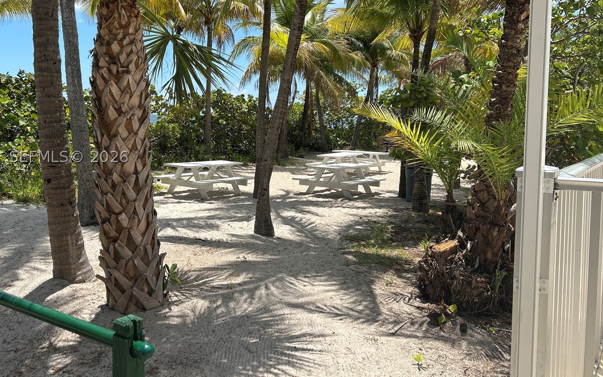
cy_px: 157
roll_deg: -0.9
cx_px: 267
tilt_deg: -4.7
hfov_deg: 58.0
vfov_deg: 38.2
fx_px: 542
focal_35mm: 33
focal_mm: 5.7
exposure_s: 1/3571
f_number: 1.5
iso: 50
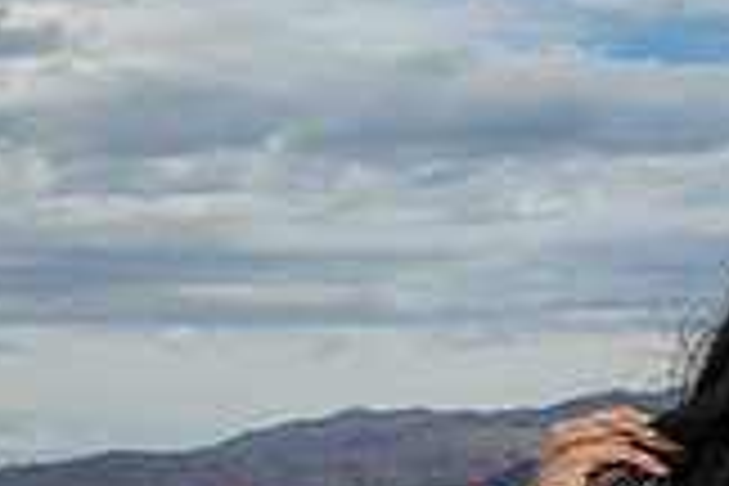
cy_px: 891
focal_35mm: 154
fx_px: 3118
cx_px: 1085
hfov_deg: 12.7
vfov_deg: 8.5
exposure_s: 1/250
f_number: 10
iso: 64
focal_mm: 40
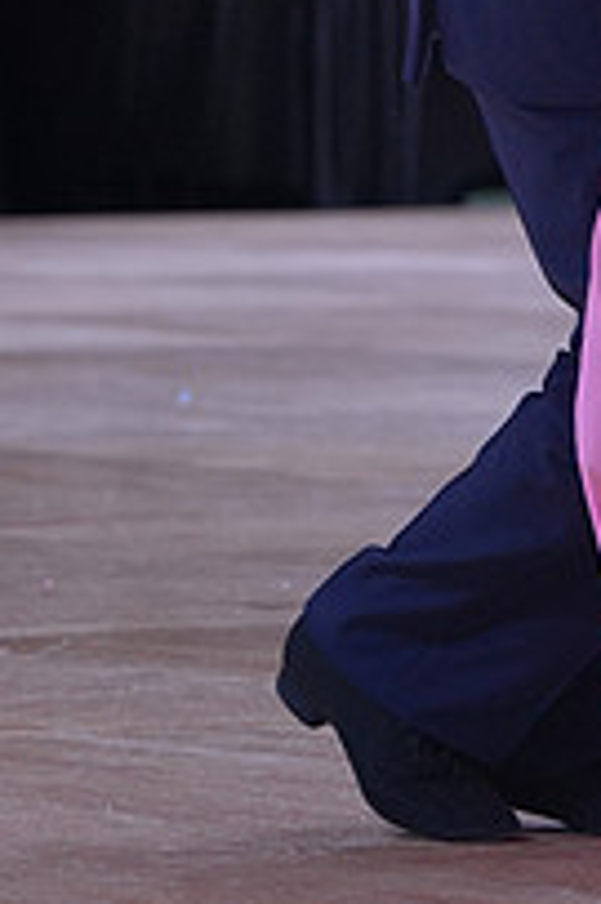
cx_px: 639
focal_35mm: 455
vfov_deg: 4.5
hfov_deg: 3.0
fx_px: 11413
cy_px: -267
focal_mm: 159
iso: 1250
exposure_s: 1/400
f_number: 5.6
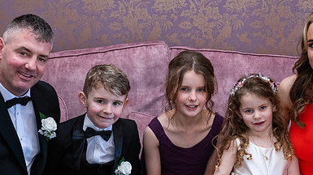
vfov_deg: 15.7
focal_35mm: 76
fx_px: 630
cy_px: 157
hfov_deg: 27.9
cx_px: 137
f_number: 3.5
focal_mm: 44
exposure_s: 1/160
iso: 800
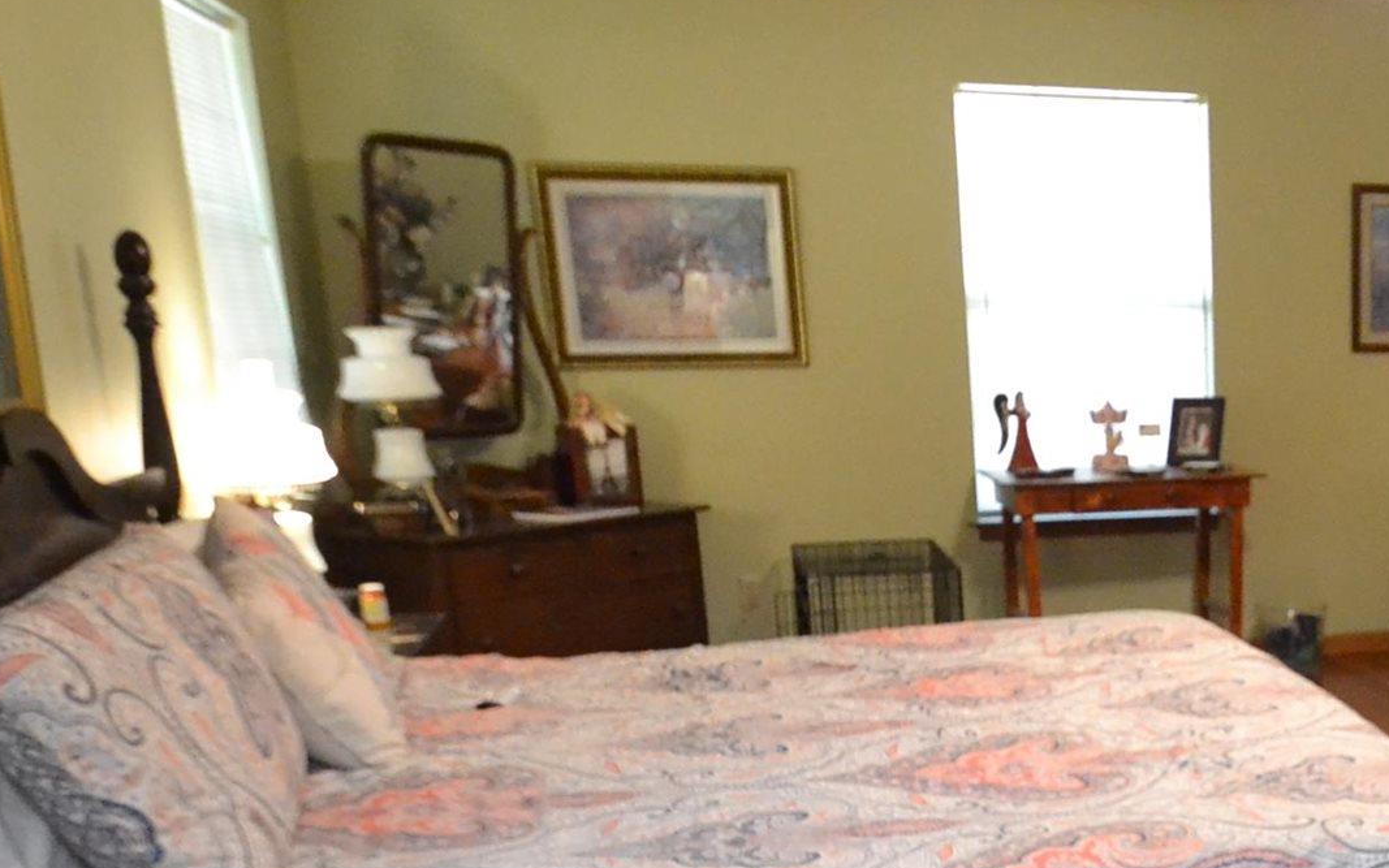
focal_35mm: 44
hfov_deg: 38.5
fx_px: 1666
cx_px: 1479
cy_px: 669
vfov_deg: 28.7
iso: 3200
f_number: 3.5
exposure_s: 1/50
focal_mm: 10
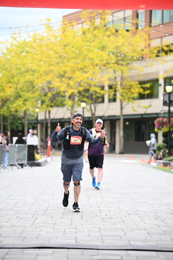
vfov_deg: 16.4
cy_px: 130
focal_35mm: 125
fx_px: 900
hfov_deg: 11.0
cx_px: 86
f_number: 2.8
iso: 640
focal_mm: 125
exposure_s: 1/1600
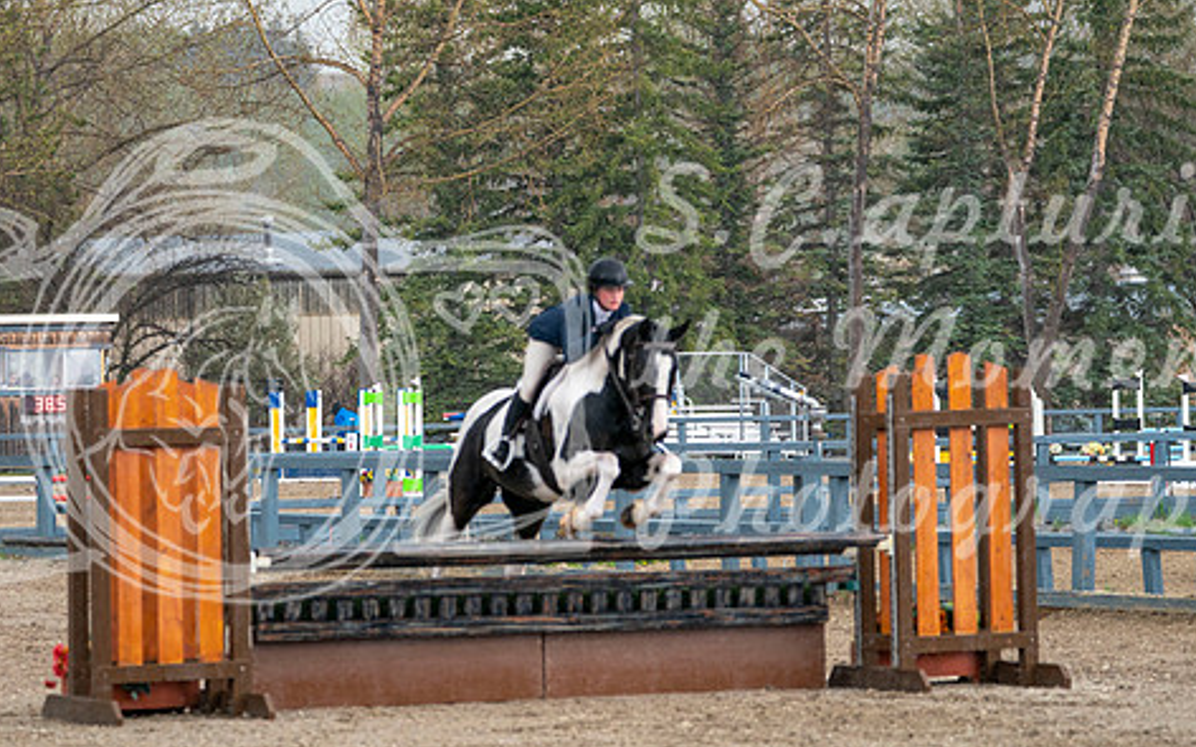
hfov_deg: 9.6
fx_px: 7138
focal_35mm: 219
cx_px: 588
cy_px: 361
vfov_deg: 6.0
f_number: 5.6
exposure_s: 1/1250
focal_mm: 175
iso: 1250
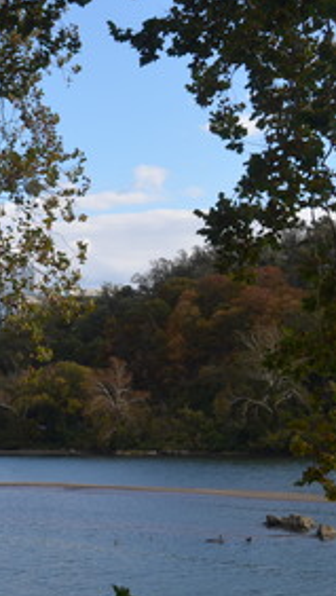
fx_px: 1281
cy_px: 301
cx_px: -224
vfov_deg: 26.2
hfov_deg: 13.7
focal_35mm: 81
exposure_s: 1/250
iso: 160
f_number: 8
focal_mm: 26
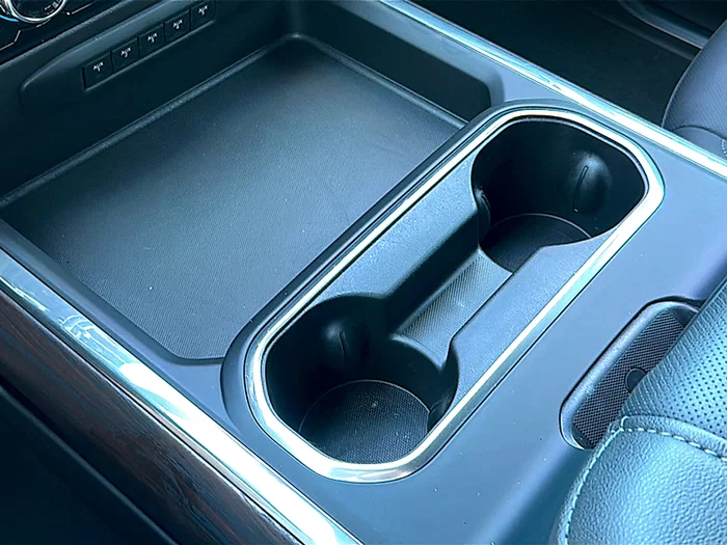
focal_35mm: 37
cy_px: 272
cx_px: 364
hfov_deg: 50.1
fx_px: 777
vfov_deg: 38.7
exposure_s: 1/40
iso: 160
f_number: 1.78
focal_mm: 6.86
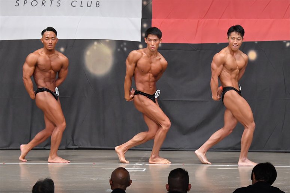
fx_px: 1626
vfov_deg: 6.8
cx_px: 145
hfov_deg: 10.2
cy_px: 96
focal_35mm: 202
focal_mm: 135
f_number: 5.6
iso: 6400
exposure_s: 1/400
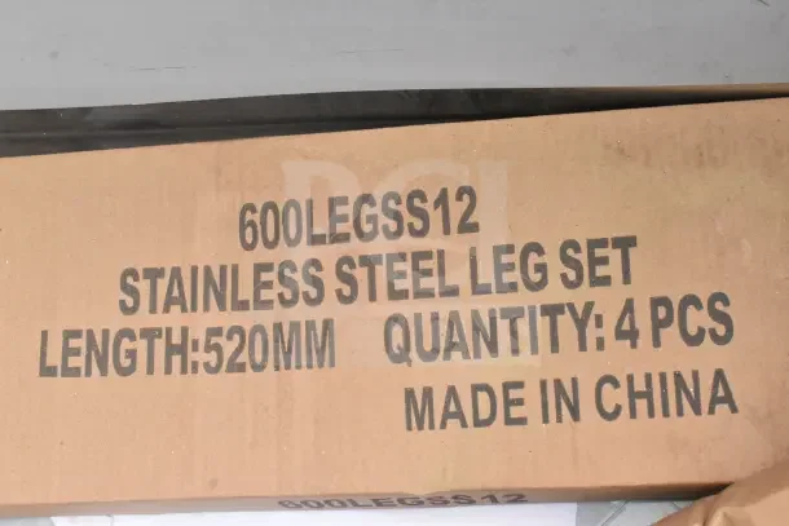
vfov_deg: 23.8
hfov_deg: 35.0
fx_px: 1249
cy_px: 263
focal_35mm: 57
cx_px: 394
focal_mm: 38
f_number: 16
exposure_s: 1/1000
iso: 6400
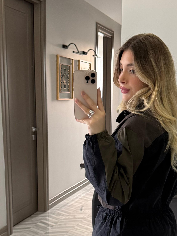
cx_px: 122
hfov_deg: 24.3
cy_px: 197
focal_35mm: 60
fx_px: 409
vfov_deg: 31.2
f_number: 1.78
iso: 320
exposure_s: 1/60
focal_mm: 6.76
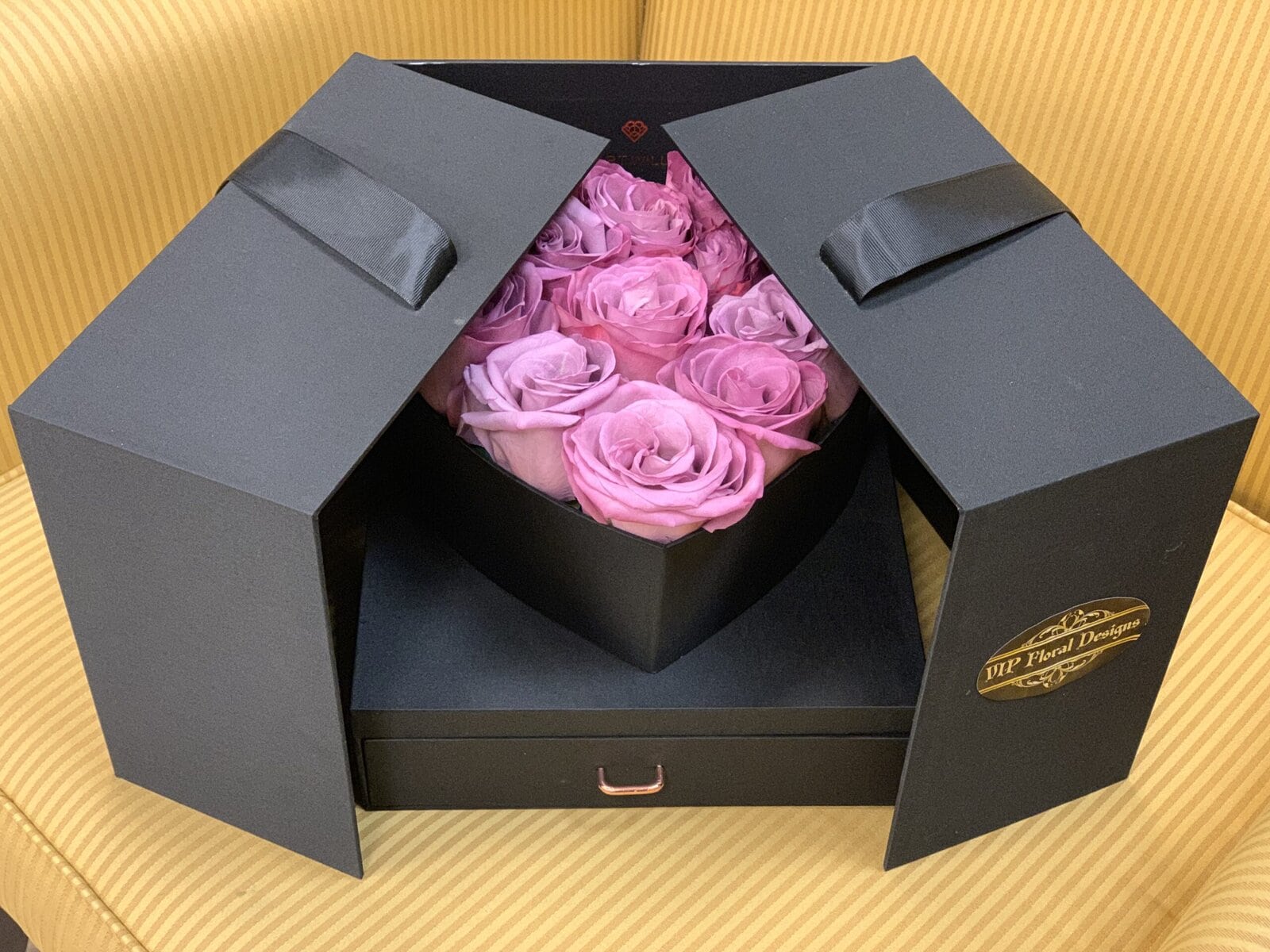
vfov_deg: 28.0
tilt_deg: -47.6
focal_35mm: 52
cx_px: 635
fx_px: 1908
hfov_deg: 36.8
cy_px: 476
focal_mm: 6
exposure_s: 1/40
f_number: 2.4
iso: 320
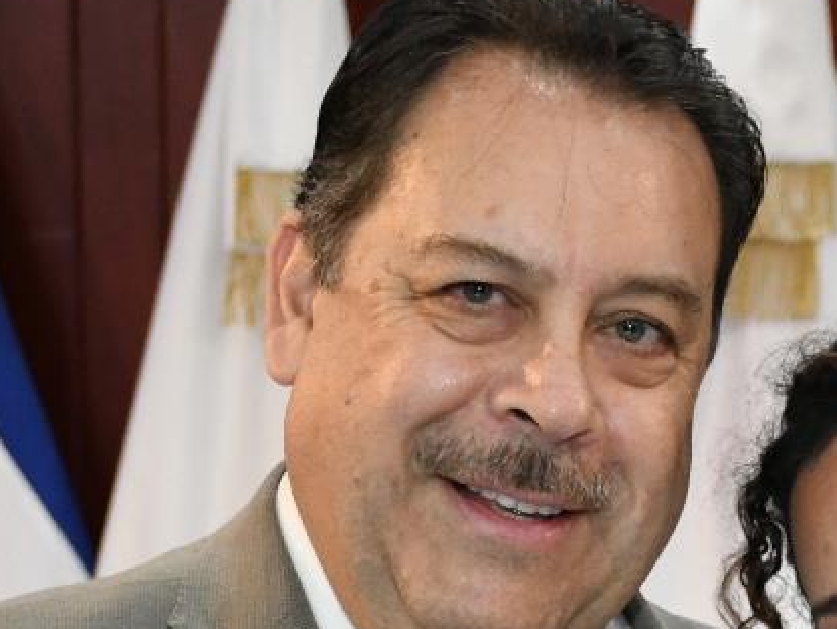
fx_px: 5445
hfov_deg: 8.8
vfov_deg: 6.5
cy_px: 899
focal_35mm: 225
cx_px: 752
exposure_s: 1/100
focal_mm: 40
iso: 2500
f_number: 4.5
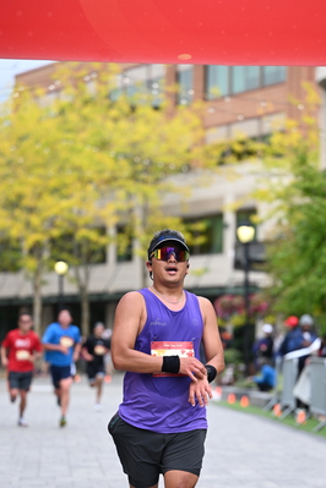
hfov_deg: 9.7
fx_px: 1929
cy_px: 324
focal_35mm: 142
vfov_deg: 14.4
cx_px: 192
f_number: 2.8
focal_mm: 103
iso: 640
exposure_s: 1/2000
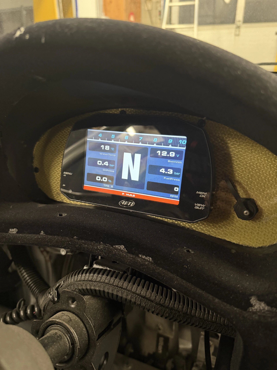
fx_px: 256
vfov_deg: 71.6
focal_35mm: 24
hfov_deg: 56.8
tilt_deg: -26.2
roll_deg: +0.1
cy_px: 185
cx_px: 138
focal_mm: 6.76
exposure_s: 1/33
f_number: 1.78
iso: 800
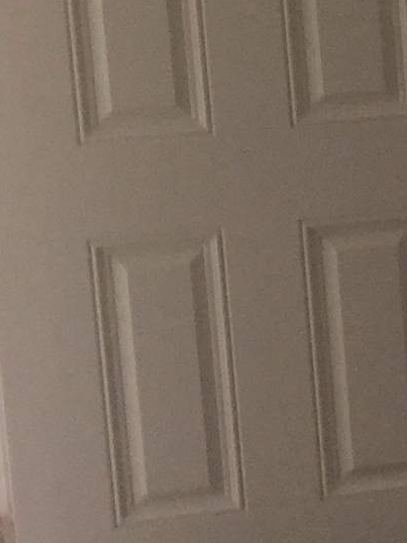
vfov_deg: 11.4
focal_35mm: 173
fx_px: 2714
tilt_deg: -12.4
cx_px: 1286
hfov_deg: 7.4
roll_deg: +0.1
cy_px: 82
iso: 32
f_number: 2.4
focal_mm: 3.3
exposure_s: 1/60
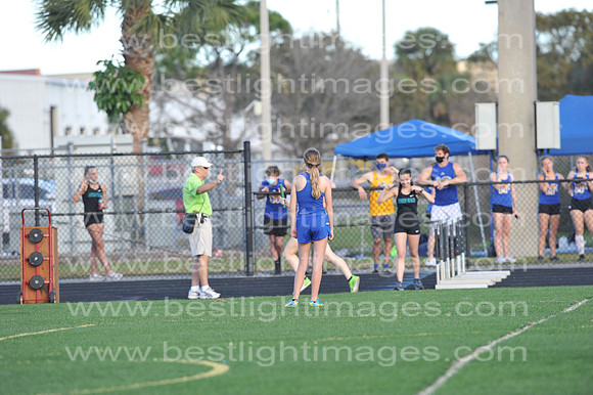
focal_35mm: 300
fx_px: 4939
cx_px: 296
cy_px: 198
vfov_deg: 4.6
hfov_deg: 6.9
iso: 800
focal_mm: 300
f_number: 4.5
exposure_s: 1/1250
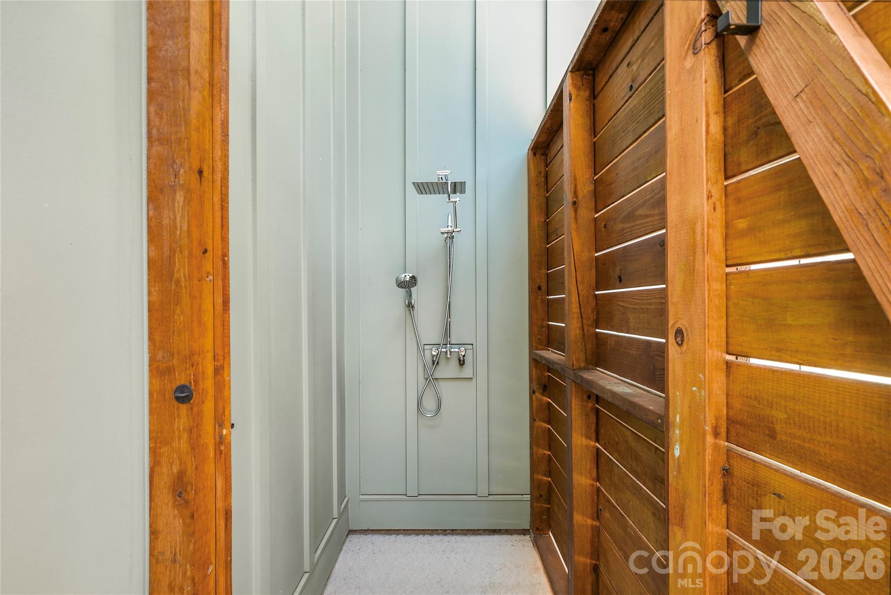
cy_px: 298
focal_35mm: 15
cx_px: 446
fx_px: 371
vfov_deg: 77.4
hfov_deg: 100.4
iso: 125
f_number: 10
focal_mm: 15
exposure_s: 1/50
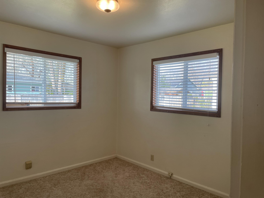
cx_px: 132
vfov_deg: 53.1
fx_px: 198
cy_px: 99
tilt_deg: -1.6
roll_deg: -1.0
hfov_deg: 67.3
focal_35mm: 26
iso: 40
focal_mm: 4.2
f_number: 1.6
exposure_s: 1/120
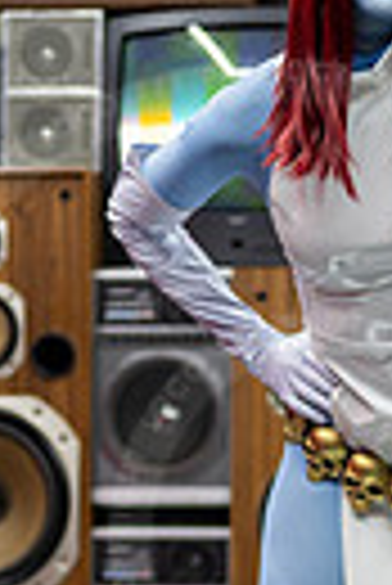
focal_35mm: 173
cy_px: 608
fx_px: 2818
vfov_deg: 11.7
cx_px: 401
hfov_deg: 7.9
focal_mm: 50
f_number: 1.2
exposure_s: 1/250
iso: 1000
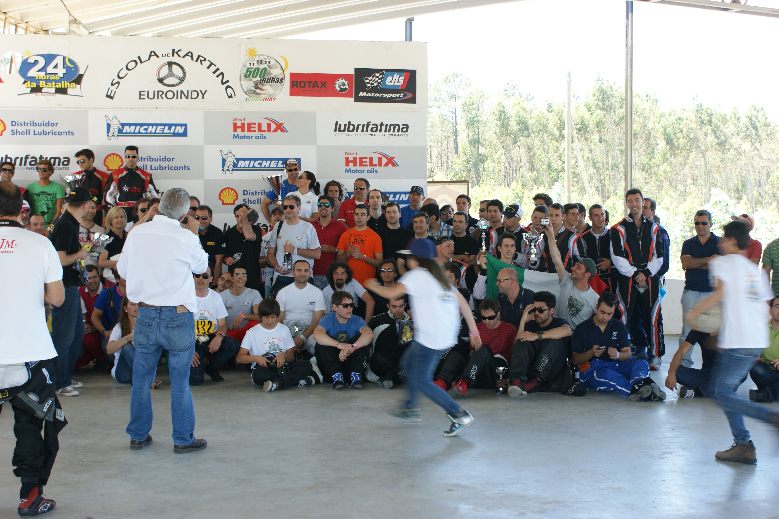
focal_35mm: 52
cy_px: 260
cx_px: 390
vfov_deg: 25.7
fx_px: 1135
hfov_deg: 37.9
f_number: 5.6
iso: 200
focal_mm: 35
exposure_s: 1/60
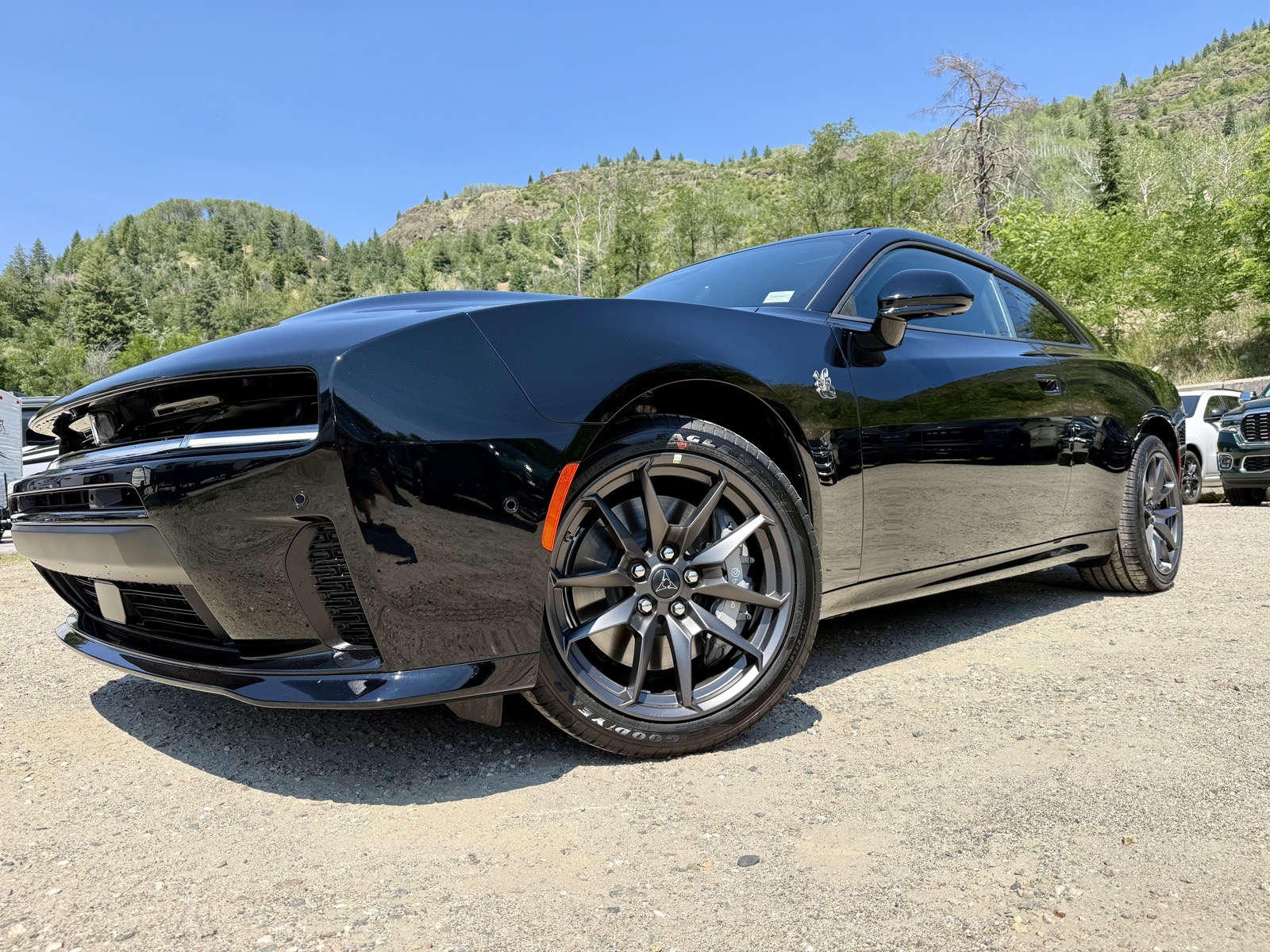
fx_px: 881
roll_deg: +1.9
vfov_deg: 56.8
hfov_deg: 71.6
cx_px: 635
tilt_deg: +2.4
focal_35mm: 24
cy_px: 476
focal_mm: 6.76
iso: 80
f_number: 1.78
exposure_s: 1/2907
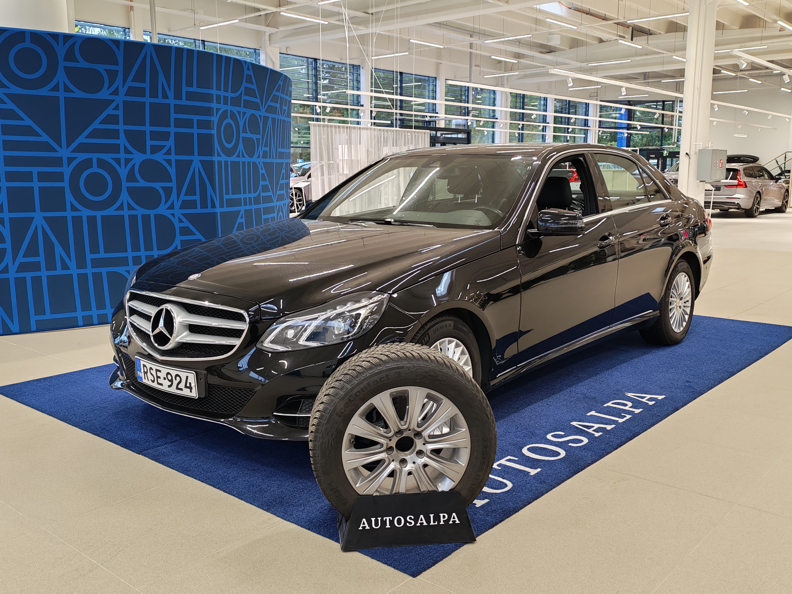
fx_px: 778
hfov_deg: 54.0
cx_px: 396
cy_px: 297
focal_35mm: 34
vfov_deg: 41.8
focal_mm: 6.12
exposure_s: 1/100
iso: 379
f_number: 1.9
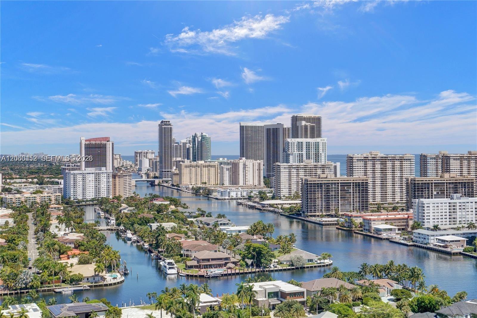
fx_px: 689
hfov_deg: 38.2
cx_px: 238
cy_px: 159
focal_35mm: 52
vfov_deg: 26.0
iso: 80
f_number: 7.1
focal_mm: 35
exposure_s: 1/125
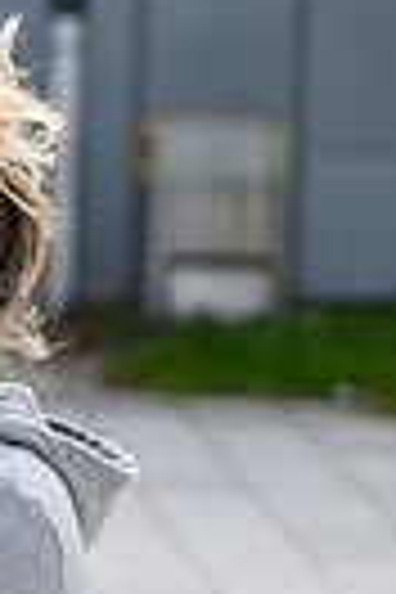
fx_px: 9734
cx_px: -686
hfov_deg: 2.3
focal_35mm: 590
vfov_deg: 3.5
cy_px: 699
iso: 400
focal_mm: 115
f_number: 3.5
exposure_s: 1/3200
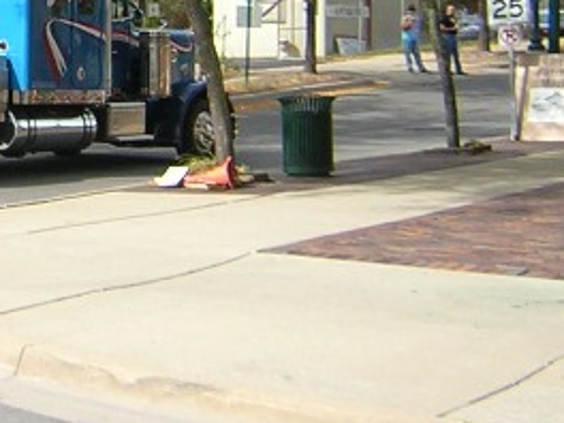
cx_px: -92
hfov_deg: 17.3
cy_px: -75
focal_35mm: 109
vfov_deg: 13.2
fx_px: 1776
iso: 100
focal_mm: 4.7
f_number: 2.6
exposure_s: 1/467
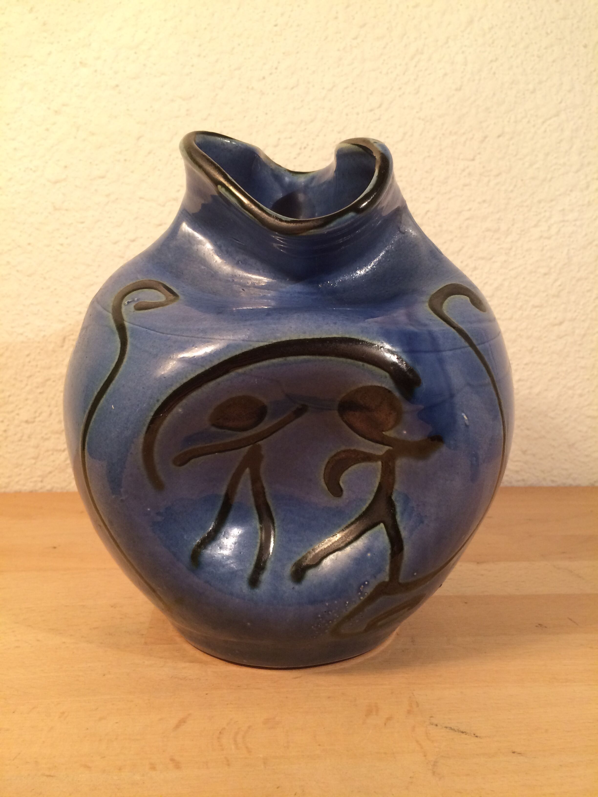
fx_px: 668
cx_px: 299
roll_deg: +0.8
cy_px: 398
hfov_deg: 48.2
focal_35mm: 29
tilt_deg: -10.8
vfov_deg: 61.7
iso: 80
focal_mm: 4.15
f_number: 2.2
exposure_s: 1/33
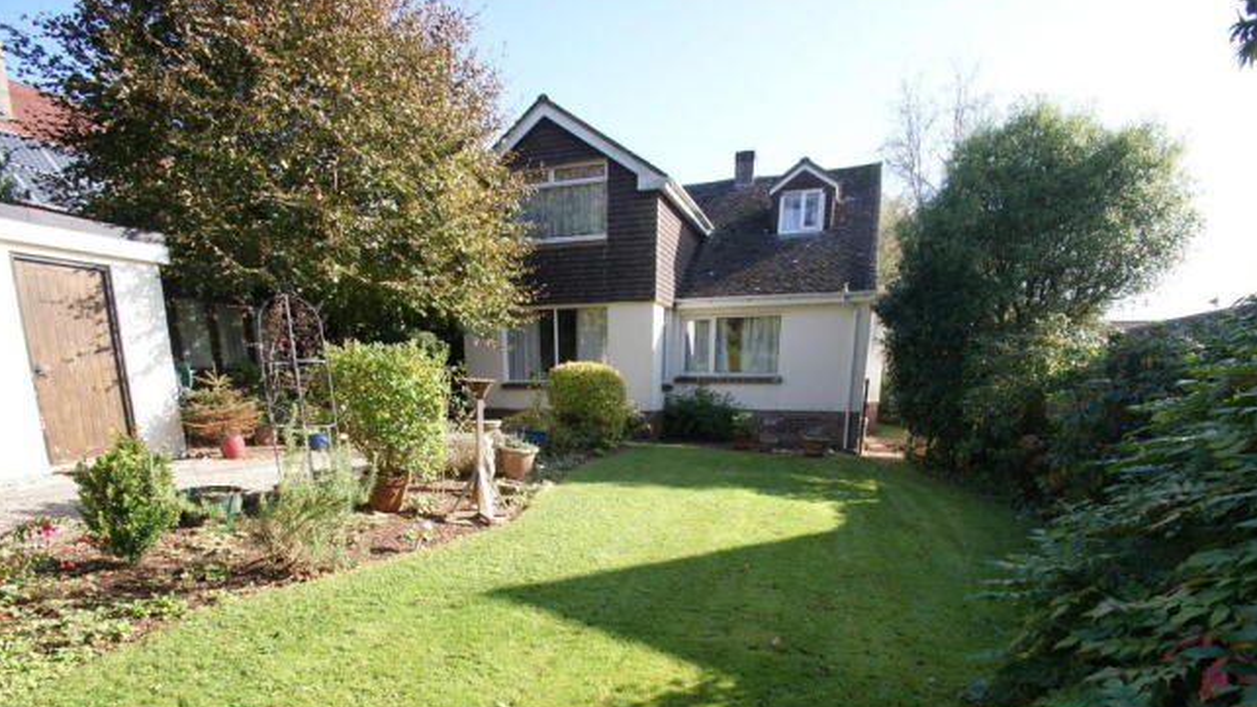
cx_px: 631
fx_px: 533
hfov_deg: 99.4
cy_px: 375
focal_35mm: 16
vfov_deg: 67.0
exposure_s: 1/60
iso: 100
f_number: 6.3
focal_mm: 10
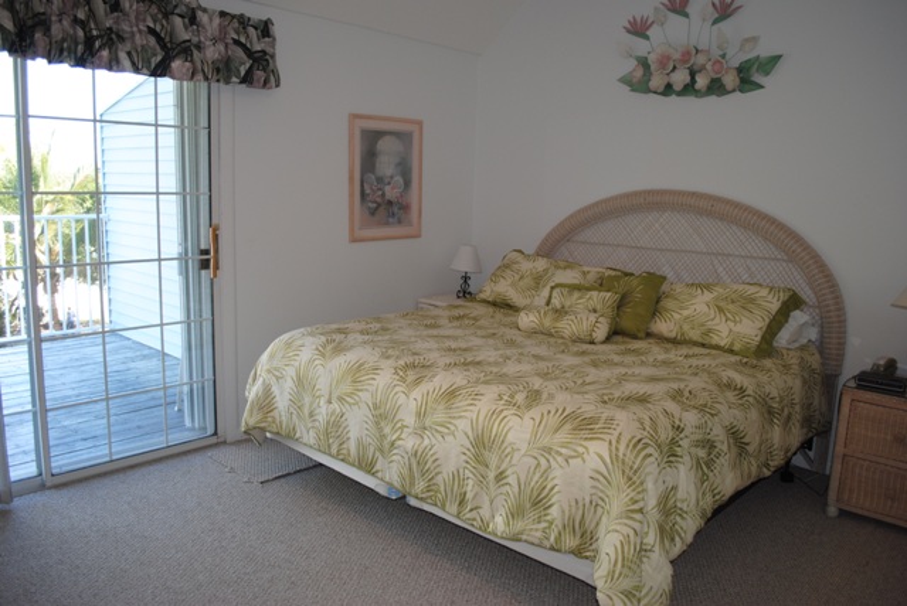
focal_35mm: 27
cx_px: 454
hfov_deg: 67.3
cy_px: 303
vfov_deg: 48.0
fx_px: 681
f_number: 3.5
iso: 200
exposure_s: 1/100
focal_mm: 18
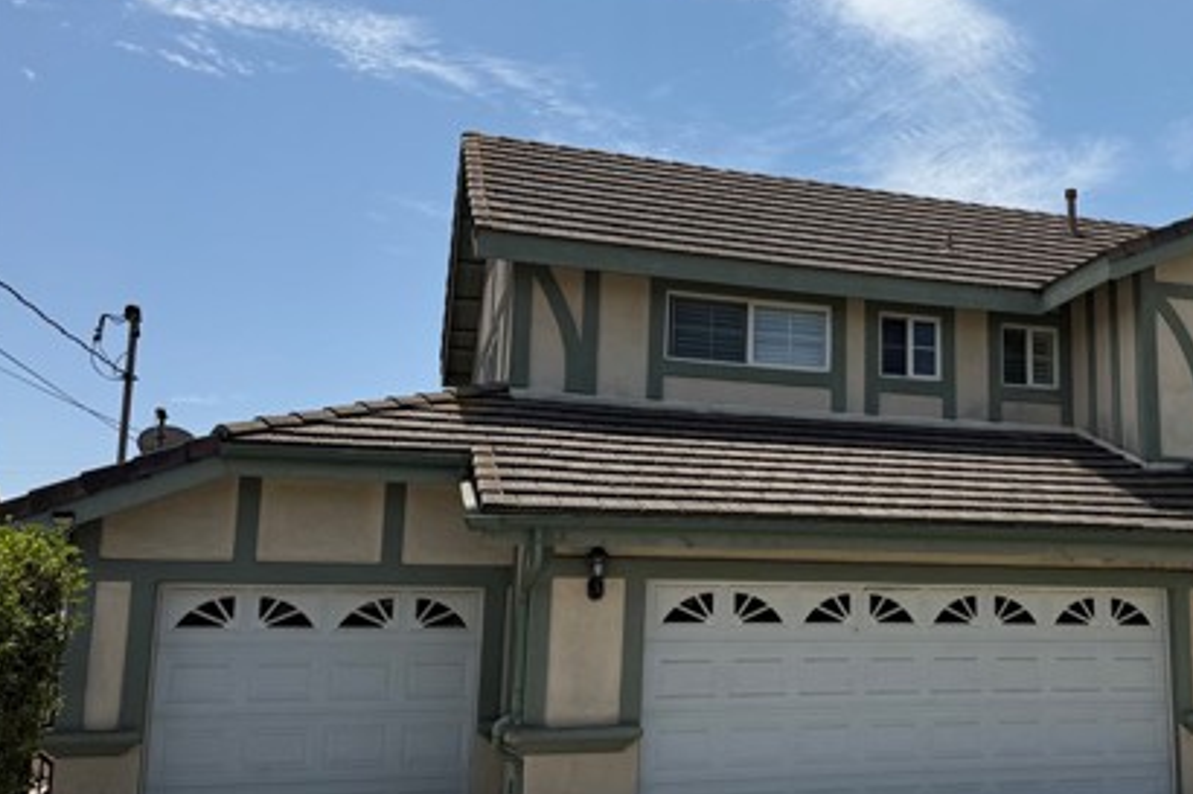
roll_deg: +0.9
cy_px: 422
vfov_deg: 34.2
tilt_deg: +9.3
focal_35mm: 39
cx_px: 911
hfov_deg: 47.5
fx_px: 1292
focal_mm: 6.76
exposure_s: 1/8130
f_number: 1.78
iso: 80
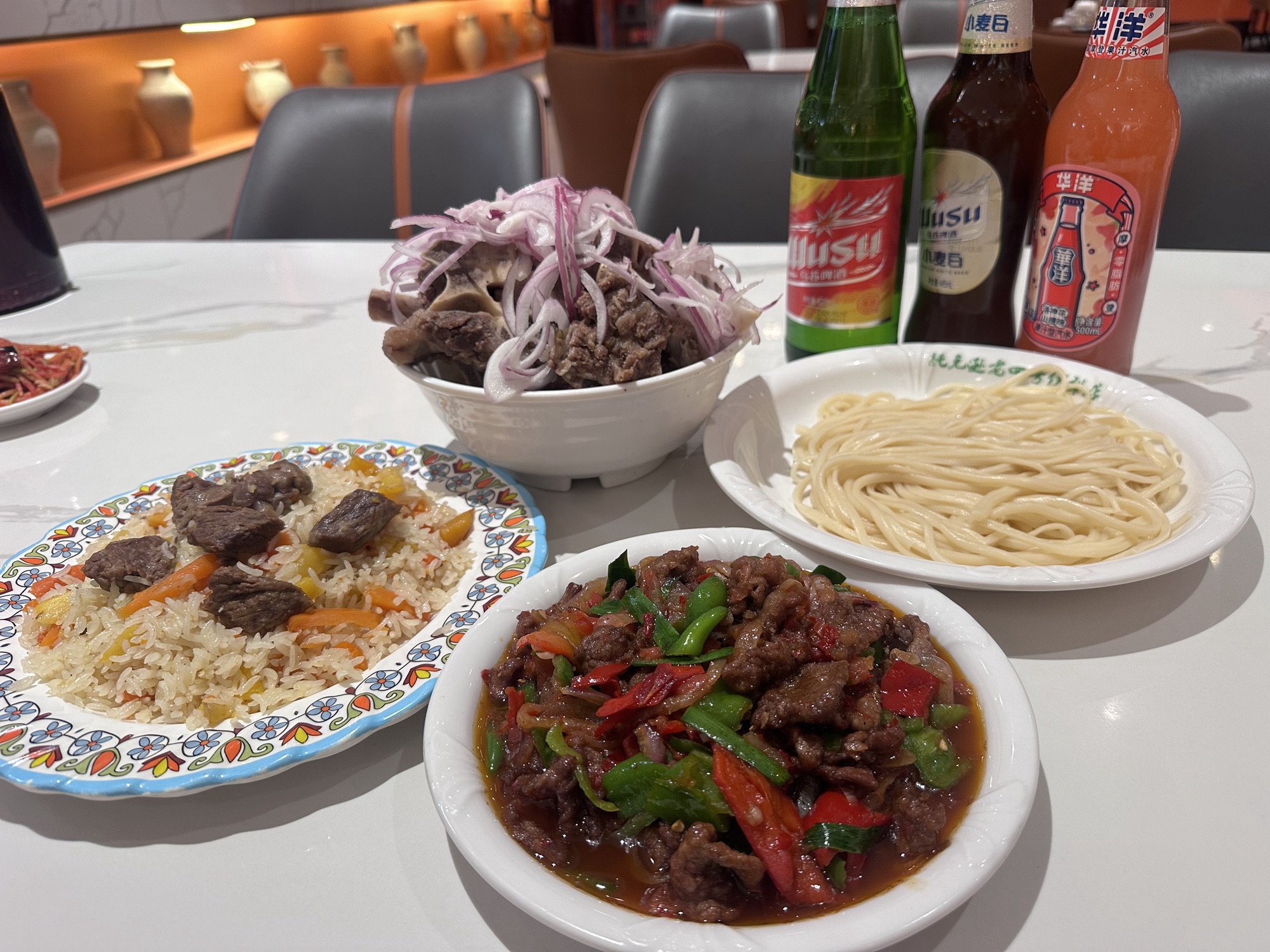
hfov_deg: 71.6
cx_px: 635
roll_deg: +4.1
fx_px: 881
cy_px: 476
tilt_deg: -28.9
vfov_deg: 56.8
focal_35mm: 24
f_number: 1.78
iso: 125
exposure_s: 1/50
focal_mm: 6.86
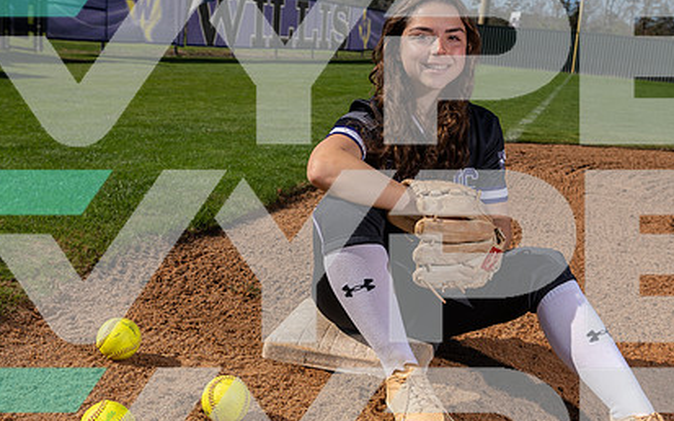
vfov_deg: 24.4
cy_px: 257
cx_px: 357
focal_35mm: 53
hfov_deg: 38.2
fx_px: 973
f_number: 6.3
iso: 100
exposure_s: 1/640
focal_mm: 37
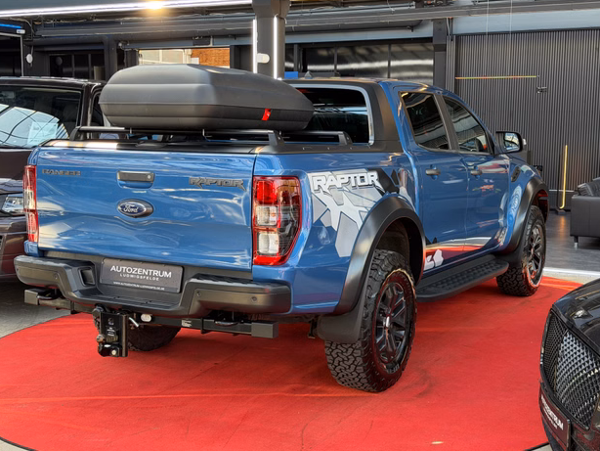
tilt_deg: -7.5
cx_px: 294
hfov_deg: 38.2
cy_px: 220
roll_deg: -0.2
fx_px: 867
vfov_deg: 29.1
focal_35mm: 50
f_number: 1.78
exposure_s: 1/100
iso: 64
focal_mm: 6.76
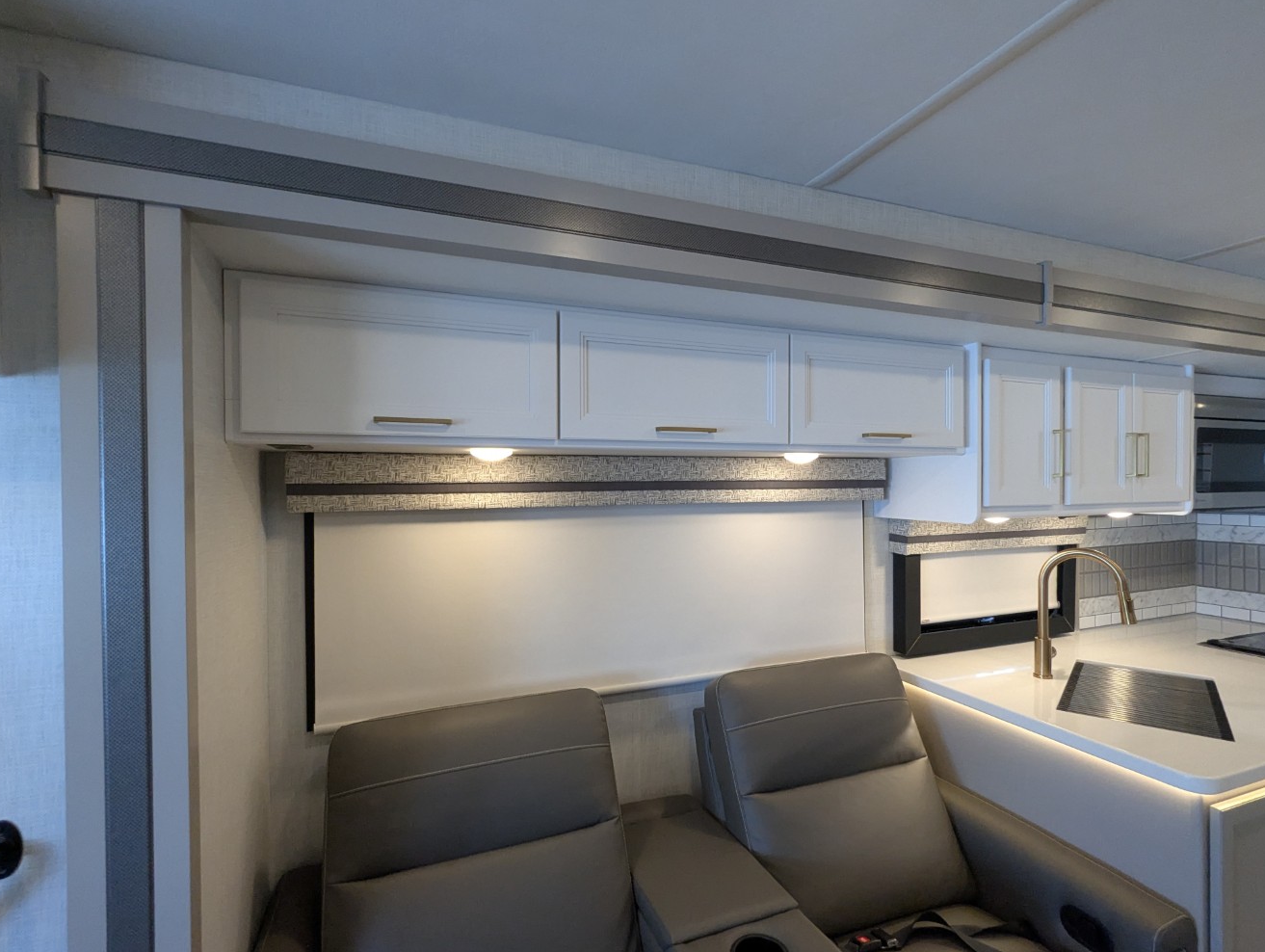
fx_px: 622
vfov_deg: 74.8
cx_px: 663
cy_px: 487
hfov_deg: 90.9
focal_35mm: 17
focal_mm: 2.35
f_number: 2.2
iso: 412
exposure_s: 1/240
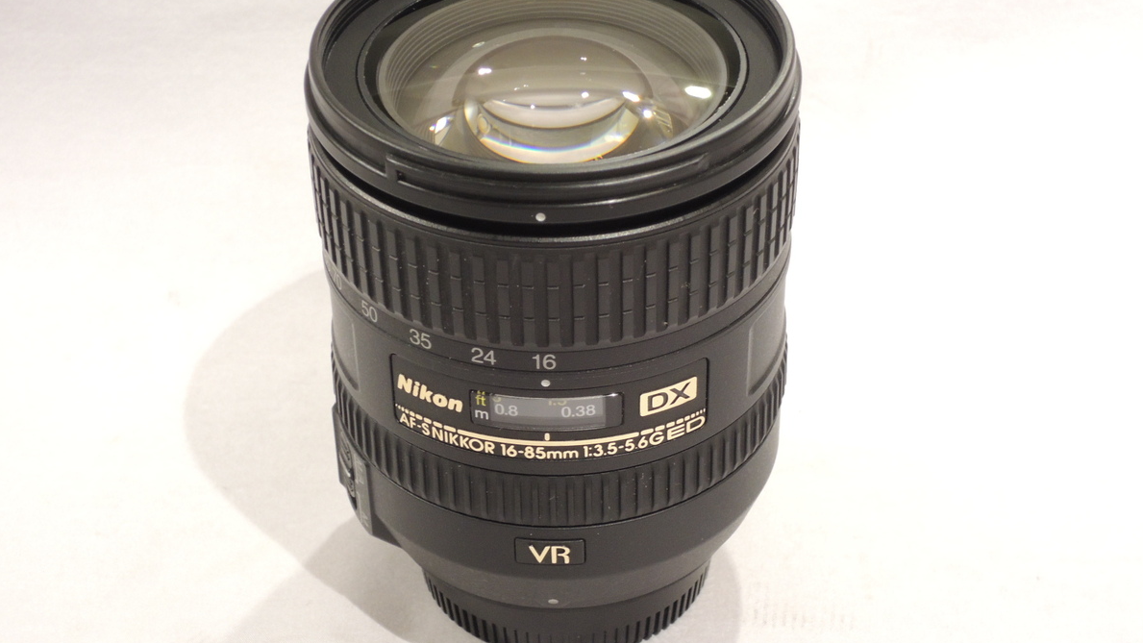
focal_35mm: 77
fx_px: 2334
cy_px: 335
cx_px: 571
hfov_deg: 27.5
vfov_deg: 15.7
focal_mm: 12.5
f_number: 4.5
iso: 400
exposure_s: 1/40
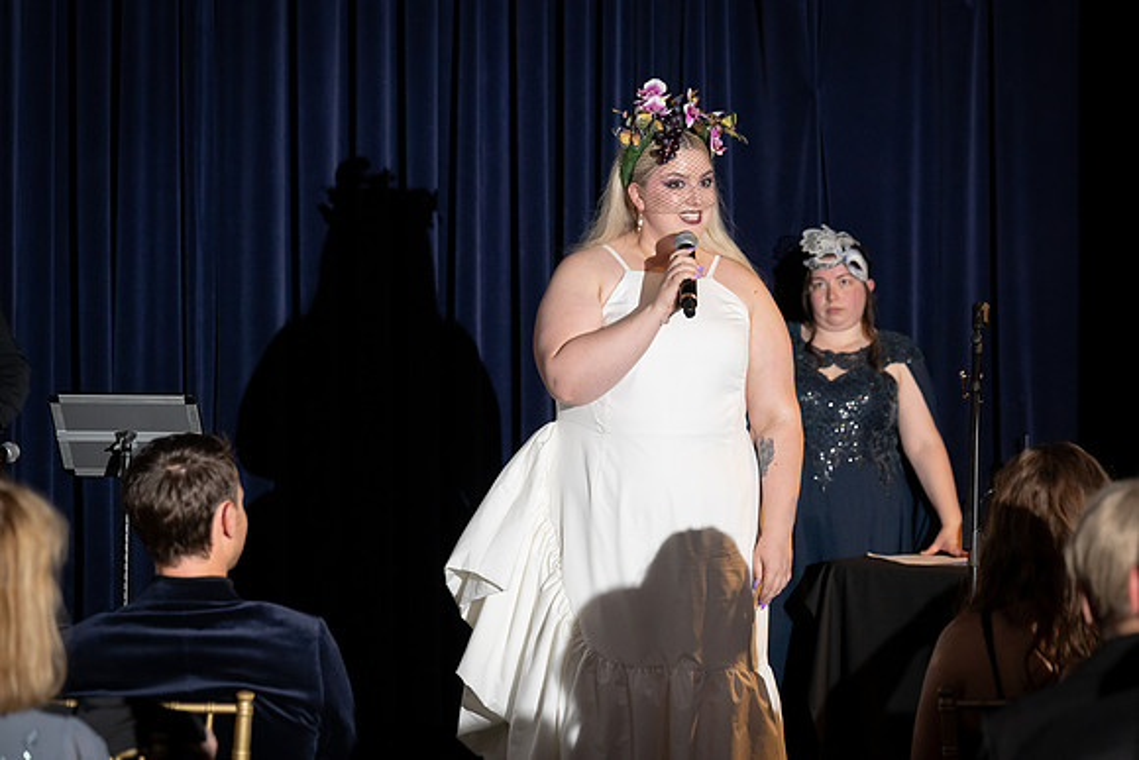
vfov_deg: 9.2
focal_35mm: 150
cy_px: 380
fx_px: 4747
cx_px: 570
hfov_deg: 13.7
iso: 2500
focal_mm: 150
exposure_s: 1/200
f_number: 5
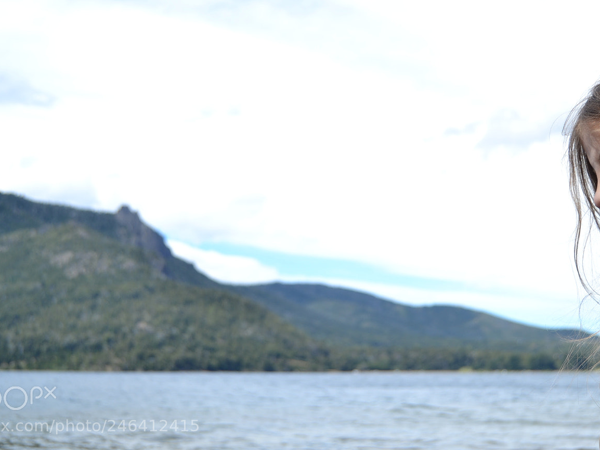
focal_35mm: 52
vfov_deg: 28.0
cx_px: 343
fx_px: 901
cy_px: 189
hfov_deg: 36.8
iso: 100
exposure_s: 1/500
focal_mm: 26
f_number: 4
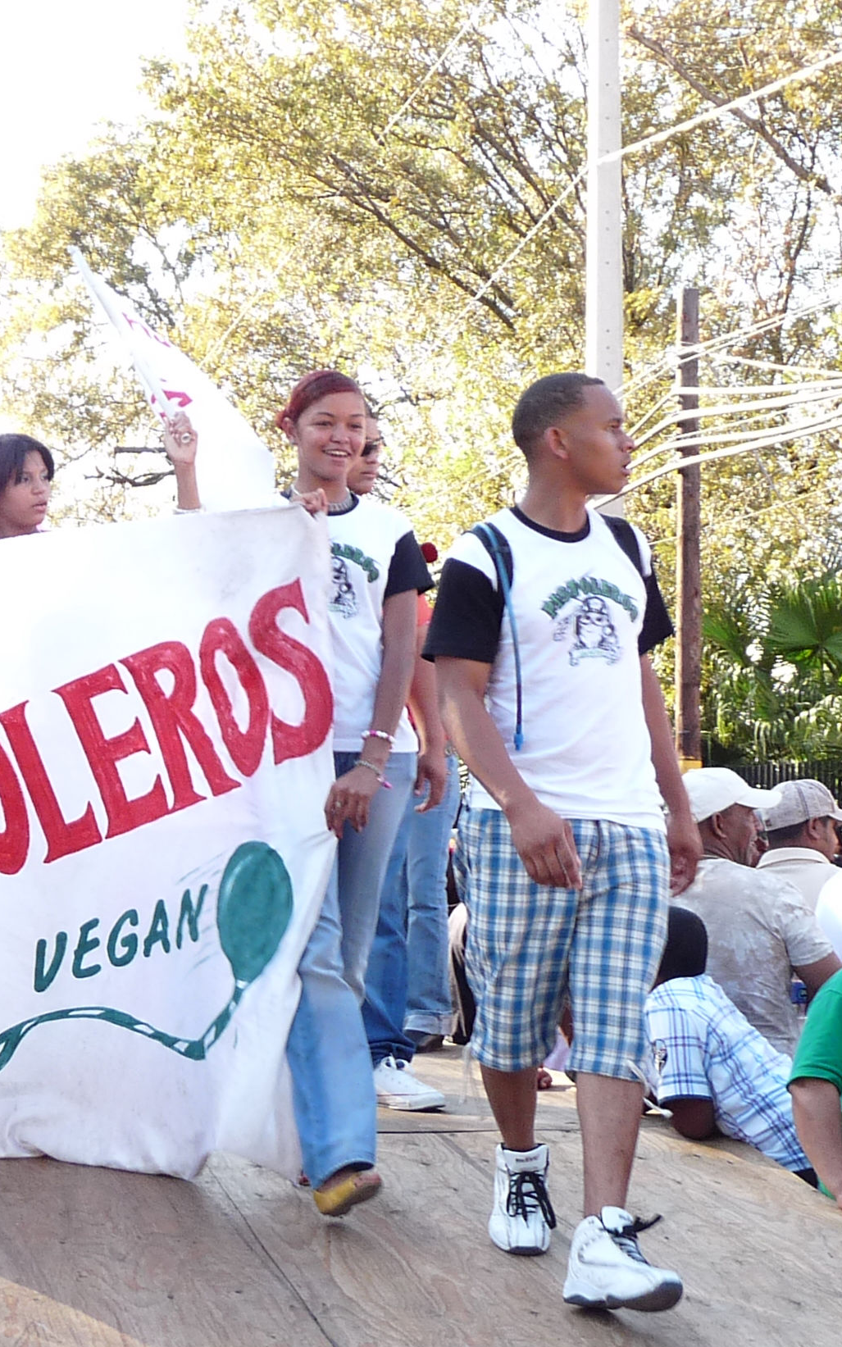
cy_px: 780
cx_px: 136
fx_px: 2607
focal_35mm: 71
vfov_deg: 28.9
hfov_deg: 18.1
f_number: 3
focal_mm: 5.4
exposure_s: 1/125
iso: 100
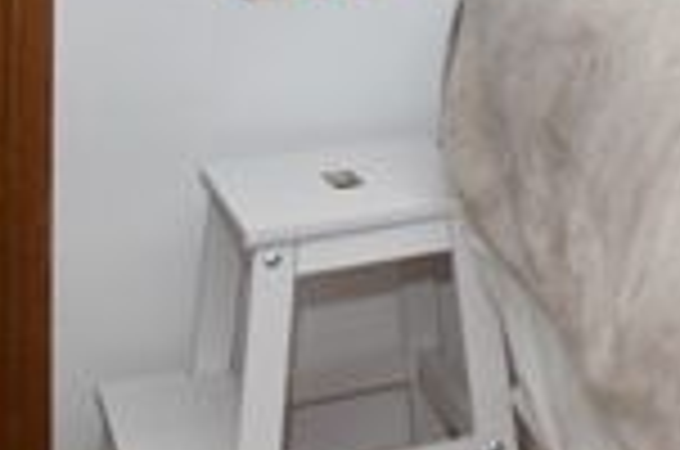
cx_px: 1547
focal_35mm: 94
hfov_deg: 15.1
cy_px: -313
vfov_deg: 13.3
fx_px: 1772
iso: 400
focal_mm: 10
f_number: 4
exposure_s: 1/250
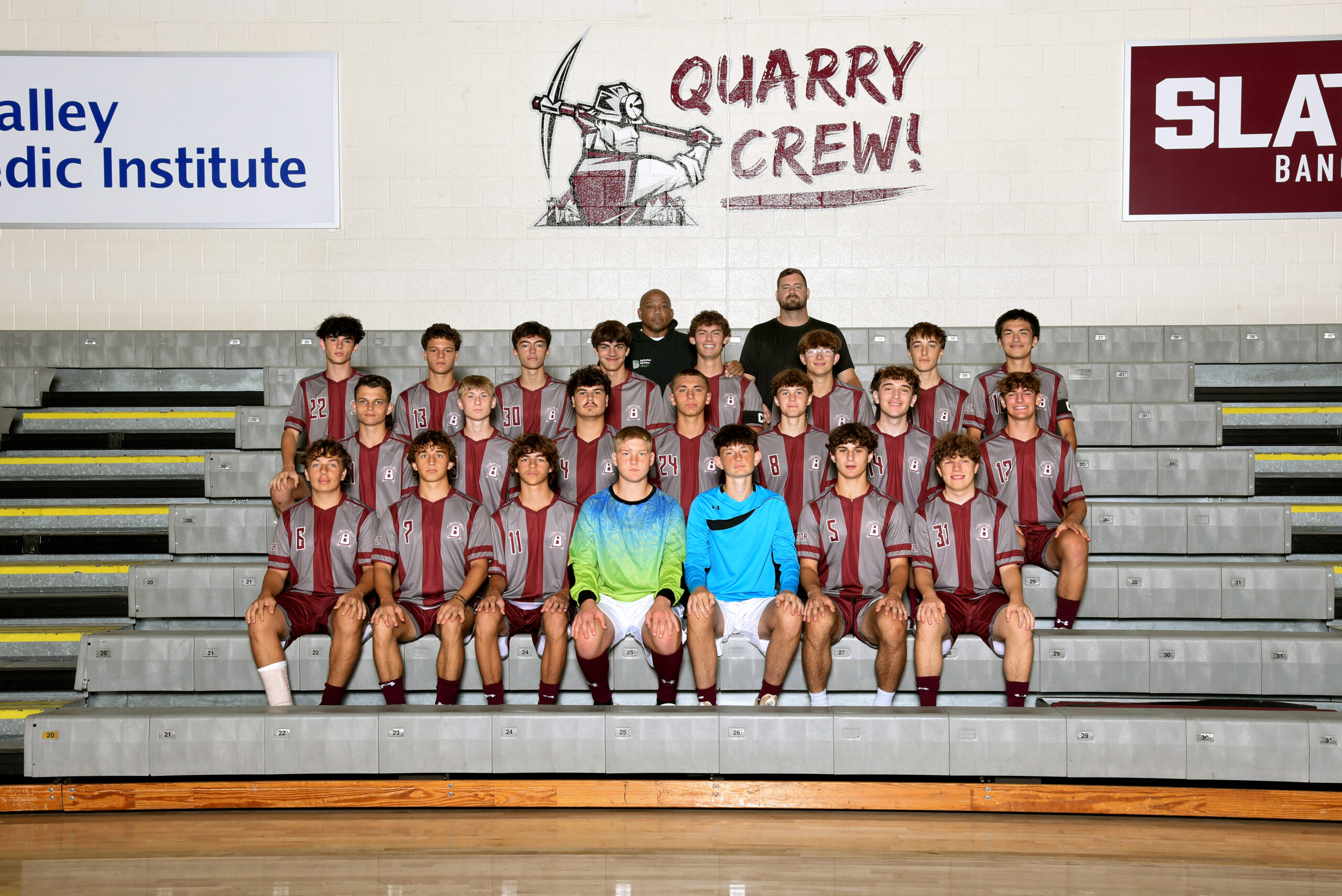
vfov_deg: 33.4
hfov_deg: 48.4
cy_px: 448
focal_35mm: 40
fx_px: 1492
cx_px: 671
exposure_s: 1/200
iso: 640
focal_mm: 40
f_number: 8
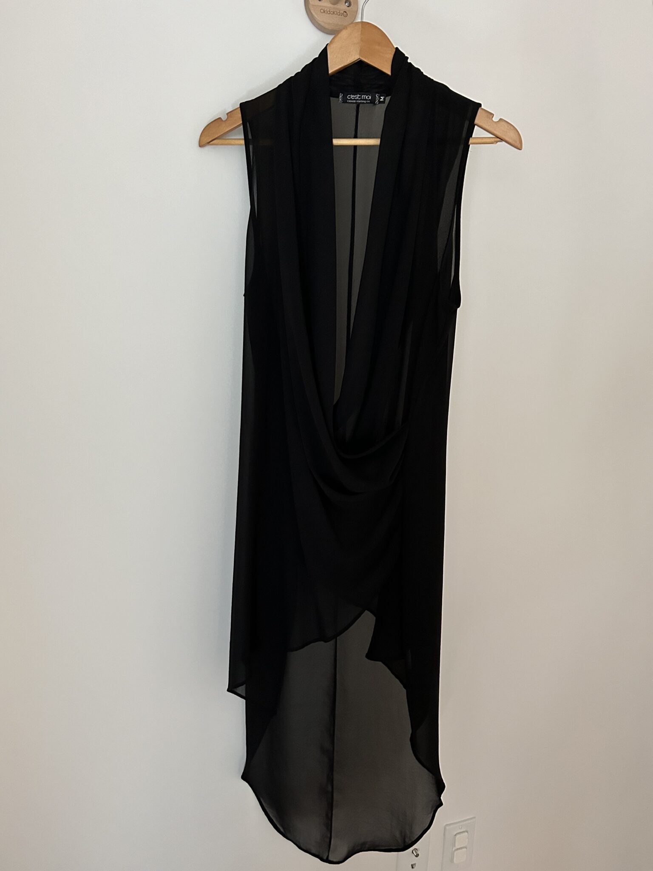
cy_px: 436
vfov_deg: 67.3
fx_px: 654
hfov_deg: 53.1
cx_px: 326
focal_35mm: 26
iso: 500
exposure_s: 1/43
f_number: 1.5
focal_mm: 5.7
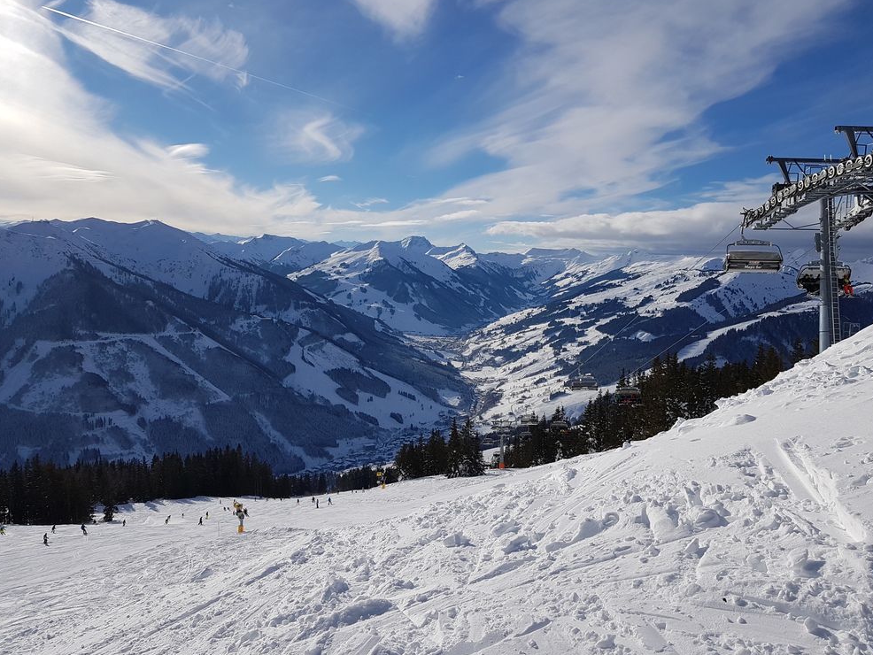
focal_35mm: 27
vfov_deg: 51.4
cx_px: 447
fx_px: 681
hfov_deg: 65.3
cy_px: 331
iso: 50
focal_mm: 4.2
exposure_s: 1/6944
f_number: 1.7
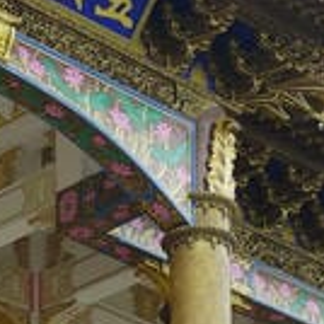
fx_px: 2817
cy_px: 769
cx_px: 196
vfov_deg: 6.3
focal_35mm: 266
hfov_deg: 6.6
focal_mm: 35
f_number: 7.1
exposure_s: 1/80
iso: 100
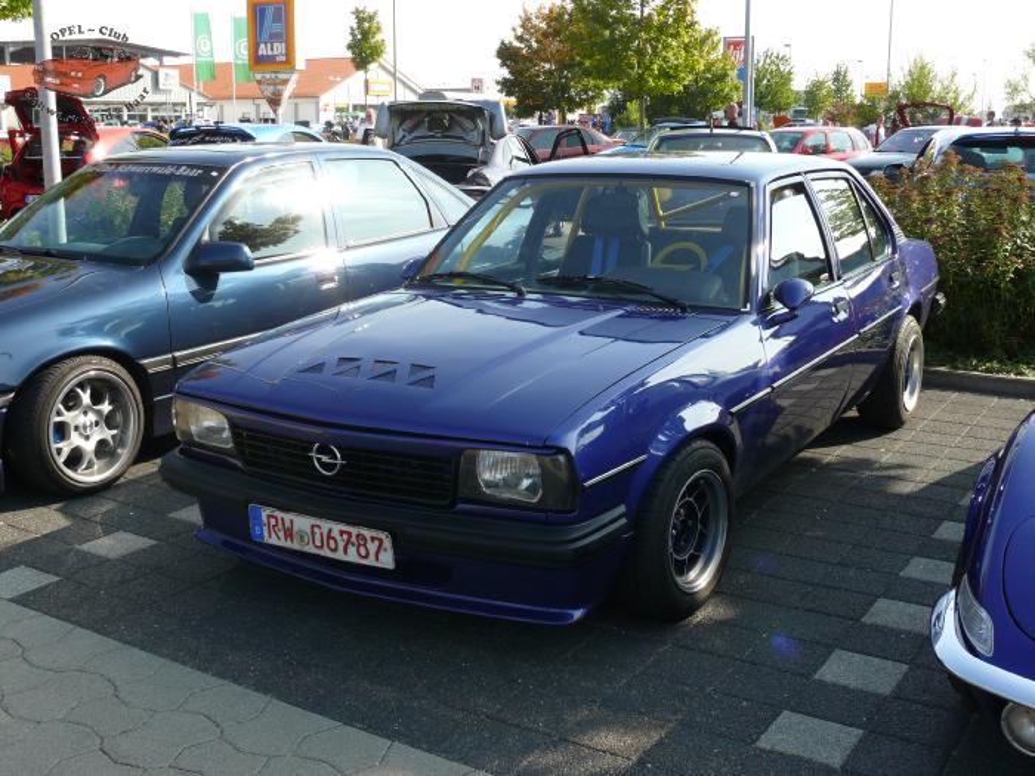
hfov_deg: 46.8
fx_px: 1196
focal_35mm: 40
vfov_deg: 36.0
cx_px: 518
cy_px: 388
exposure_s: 1/200
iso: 100
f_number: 5
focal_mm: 8.4
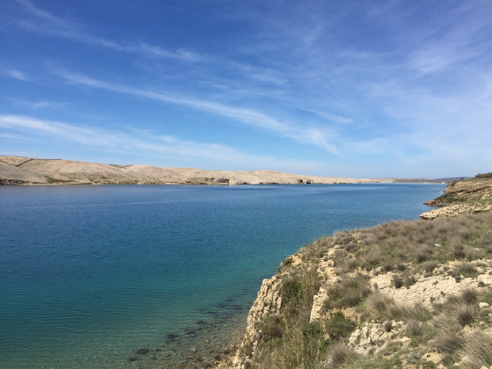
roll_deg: -0.9
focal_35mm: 29
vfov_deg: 48.2
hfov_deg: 61.7
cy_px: 184
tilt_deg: -0.4
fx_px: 412
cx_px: 246
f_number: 2.2
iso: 32
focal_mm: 4.15
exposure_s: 1/2825
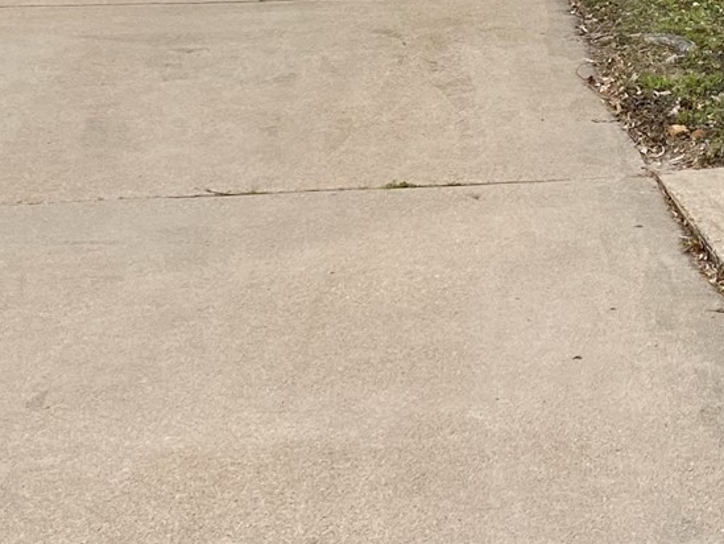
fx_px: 2029
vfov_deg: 14.8
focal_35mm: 97
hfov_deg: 19.4
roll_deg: -1.6
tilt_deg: -5.0
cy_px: -79
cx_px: 779
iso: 32
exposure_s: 1/1395
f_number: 1.8
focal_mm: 4.25
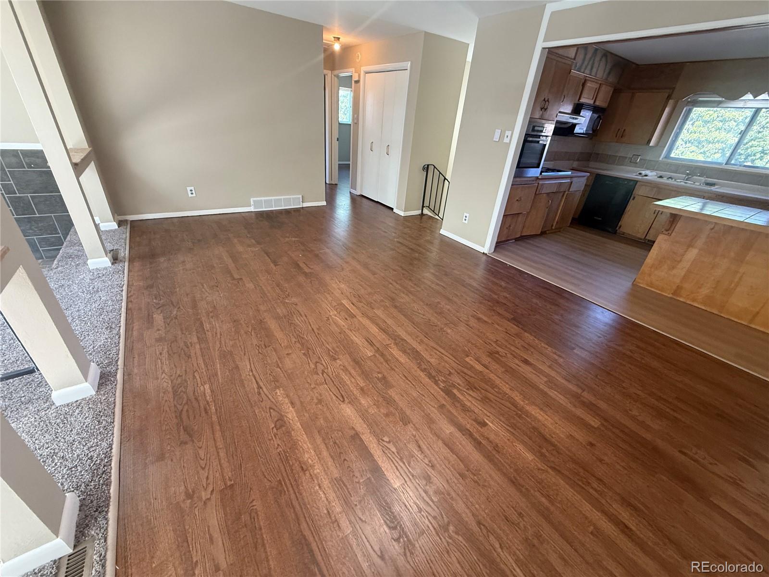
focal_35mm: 14
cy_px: 288
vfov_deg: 85.7
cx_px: 384
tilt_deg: -28.3
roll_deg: -4.9
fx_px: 311
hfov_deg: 102.1
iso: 320
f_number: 2.2
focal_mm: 2.22
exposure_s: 1/60
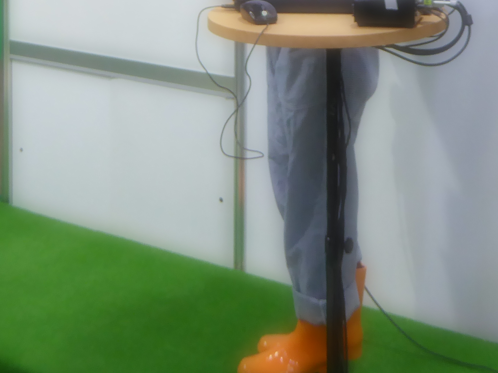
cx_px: 343
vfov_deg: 18.3
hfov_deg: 26.5
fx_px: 1050
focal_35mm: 73
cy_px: -161
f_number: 3.3
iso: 250
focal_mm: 4.3
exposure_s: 1/60
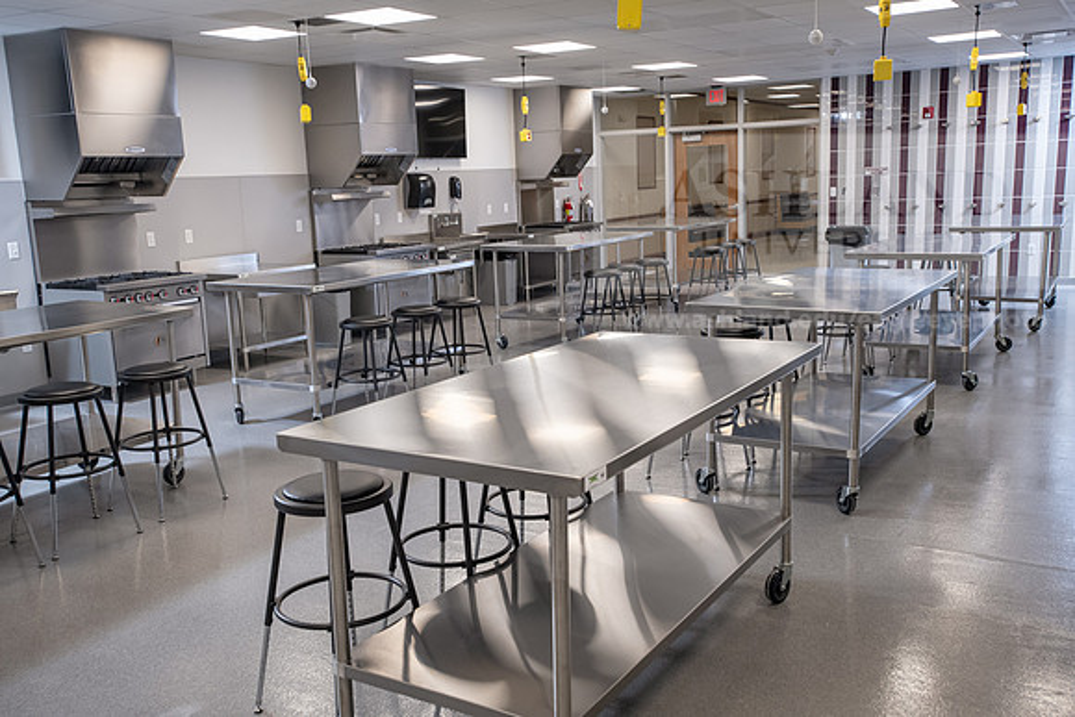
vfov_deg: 37.9
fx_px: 1045
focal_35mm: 35
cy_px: 358
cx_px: 538
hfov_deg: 54.4
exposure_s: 1/160
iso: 1250
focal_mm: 35
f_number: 5.6
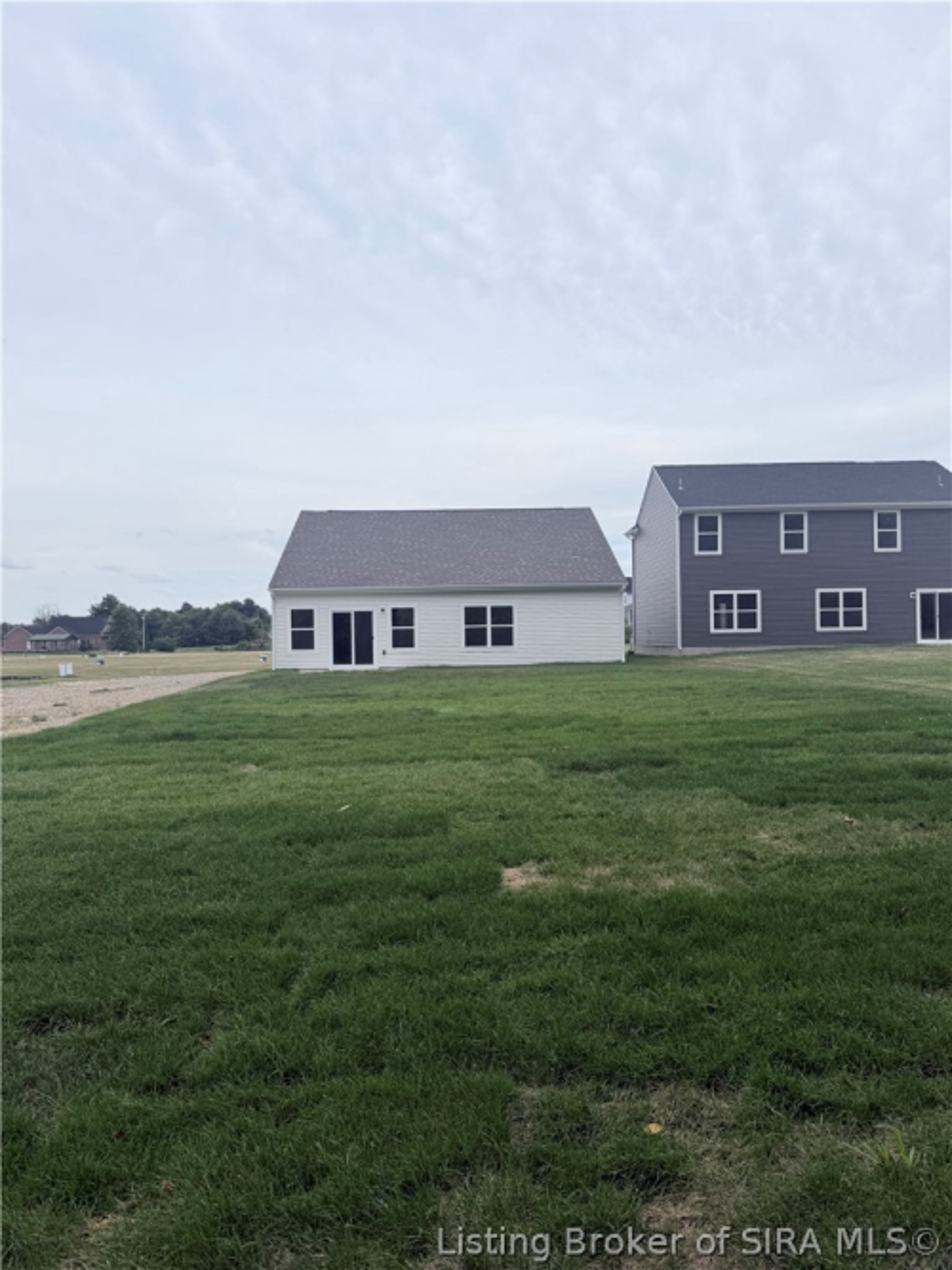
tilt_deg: +1.8
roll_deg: +0.7
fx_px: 880
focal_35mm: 24
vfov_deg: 71.6
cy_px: 635
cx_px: 476
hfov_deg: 56.8
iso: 80
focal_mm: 6.76
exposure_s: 1/5714
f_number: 1.78
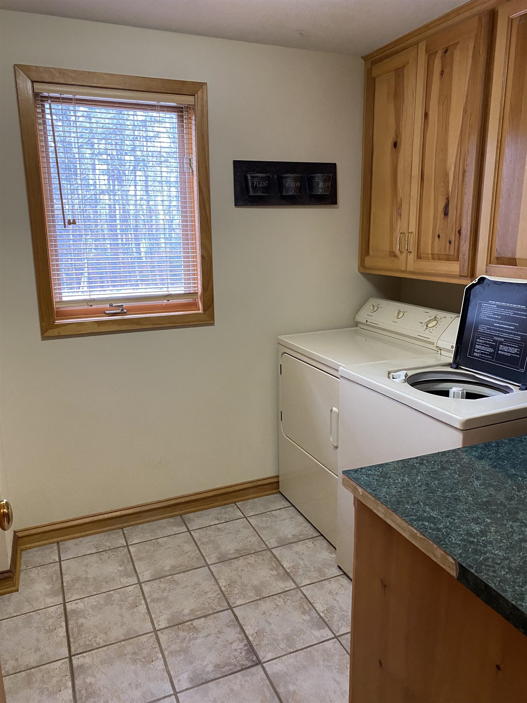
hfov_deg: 53.1
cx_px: 264
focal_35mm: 26
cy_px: 352
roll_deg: +0.0
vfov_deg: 67.3
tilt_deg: -12.3
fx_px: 528
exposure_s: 1/60
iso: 320
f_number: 1.8
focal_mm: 4.25
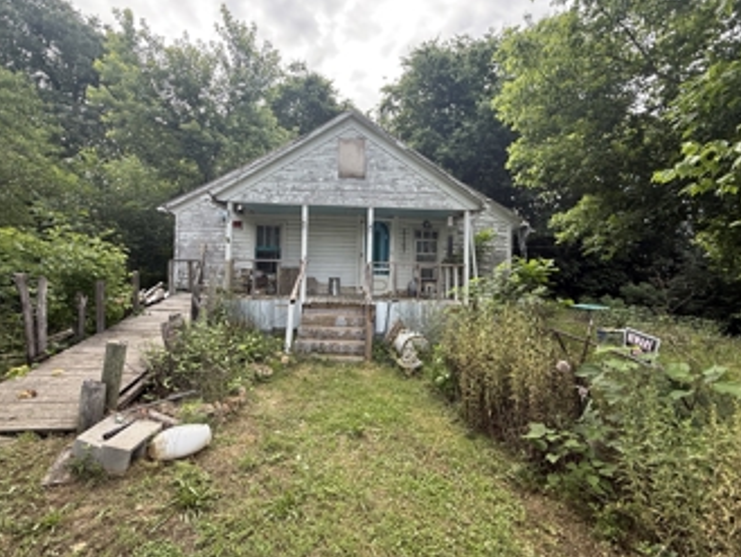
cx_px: 367
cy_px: 277
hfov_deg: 91.0
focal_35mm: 17
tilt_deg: +0.3
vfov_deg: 74.8
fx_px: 364
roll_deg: +0.2
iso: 50
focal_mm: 2.22
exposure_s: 1/192
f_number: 2.2
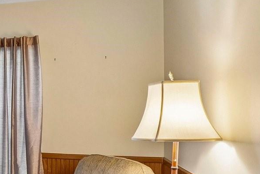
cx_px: -73
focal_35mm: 52
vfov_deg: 25.9
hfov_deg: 30.6
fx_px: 376
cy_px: 112
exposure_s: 1/8
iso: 400
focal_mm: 10
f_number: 8
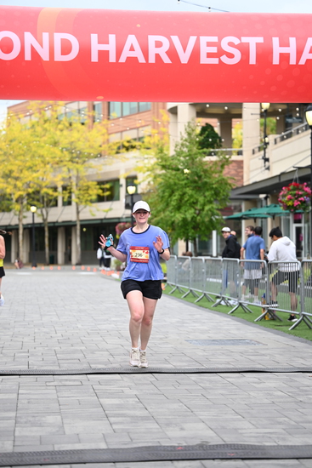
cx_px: 156
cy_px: 234
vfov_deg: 25.4
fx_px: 1039
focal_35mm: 80
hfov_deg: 17.1
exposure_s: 1/1600
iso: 640
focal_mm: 80
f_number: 2.8
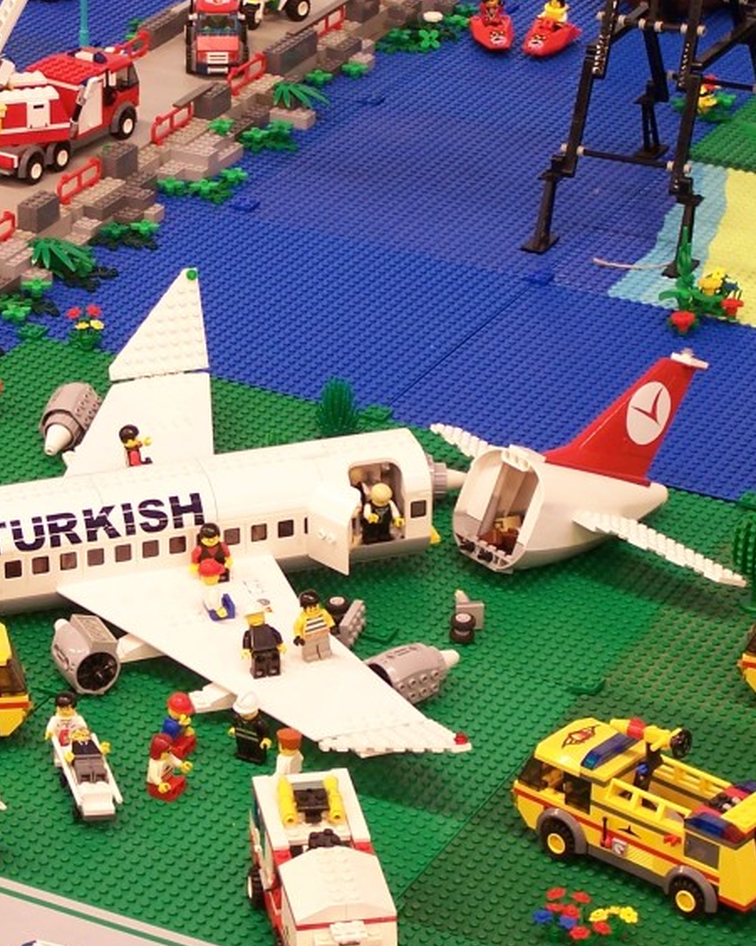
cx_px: 181
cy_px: 473
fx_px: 3721
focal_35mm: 133
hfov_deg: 11.6
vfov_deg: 14.5
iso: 80
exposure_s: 1/3
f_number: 3.2
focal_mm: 12.4
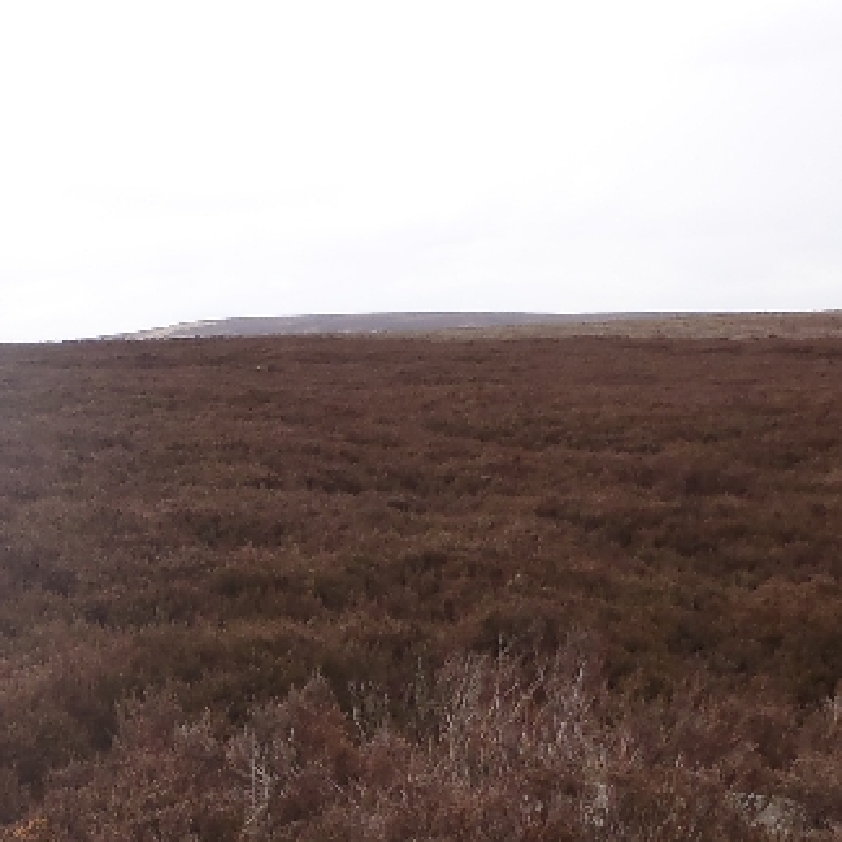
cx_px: 55
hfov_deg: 20.6
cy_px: 528
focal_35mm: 82
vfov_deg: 21.1
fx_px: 2257
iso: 80
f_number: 4.5
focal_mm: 5
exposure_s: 1/160
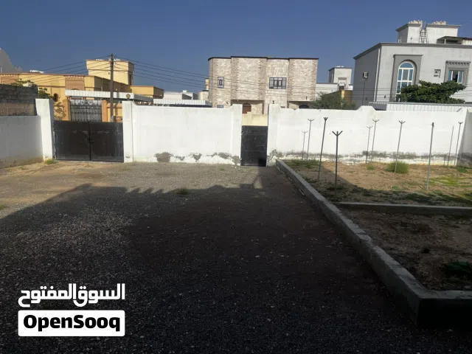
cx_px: 236
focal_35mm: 26
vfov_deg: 53.1
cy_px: 177
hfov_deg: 67.3
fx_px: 355
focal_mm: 5.1
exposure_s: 1/6494
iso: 50
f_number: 1.6
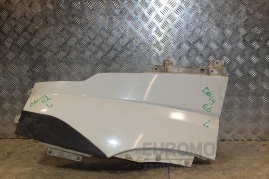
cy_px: 90
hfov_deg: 49.6
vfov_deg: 34.2
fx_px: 291
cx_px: 134
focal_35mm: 39
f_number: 9
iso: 800
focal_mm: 26
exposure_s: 1/200
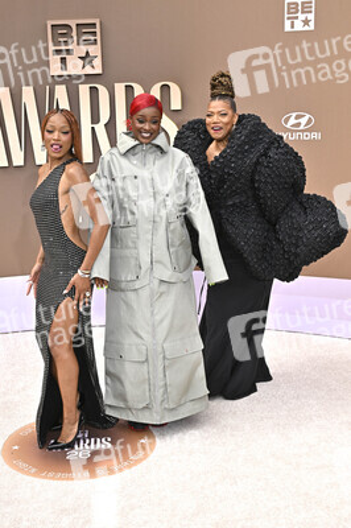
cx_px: 176
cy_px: 264
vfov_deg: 43.6
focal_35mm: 45
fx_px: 659
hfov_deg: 29.8
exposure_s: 1/320
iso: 400
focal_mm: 45
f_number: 10
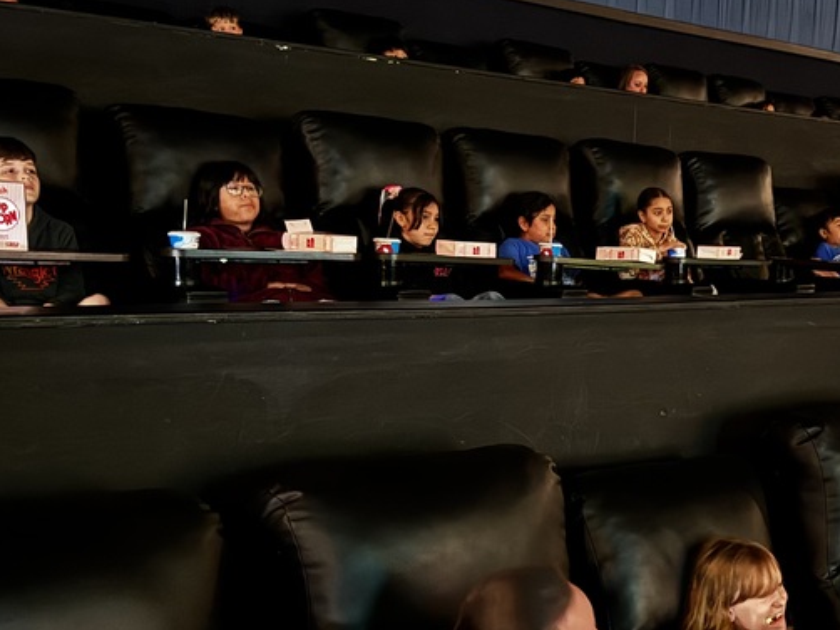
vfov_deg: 29.2
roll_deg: -2.3
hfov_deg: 37.6
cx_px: 666
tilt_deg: -13.4
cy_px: 472
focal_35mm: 49
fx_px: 1188
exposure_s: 1/5
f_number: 1.78
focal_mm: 6.76
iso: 5000
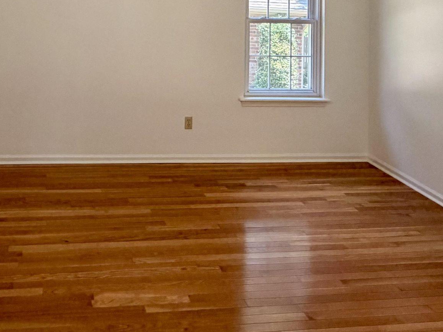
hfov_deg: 48.2
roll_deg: -1.6
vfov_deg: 33.1
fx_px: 474
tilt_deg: +3.0
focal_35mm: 37
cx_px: 111
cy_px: -45
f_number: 2.2
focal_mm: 2.22
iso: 250
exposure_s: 1/121
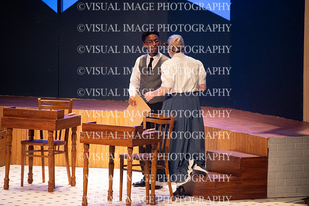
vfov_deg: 3.3
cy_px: 103
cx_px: 154
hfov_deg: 4.9
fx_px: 3603
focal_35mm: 420
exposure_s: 1/160
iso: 10000
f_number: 6.3
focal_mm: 420
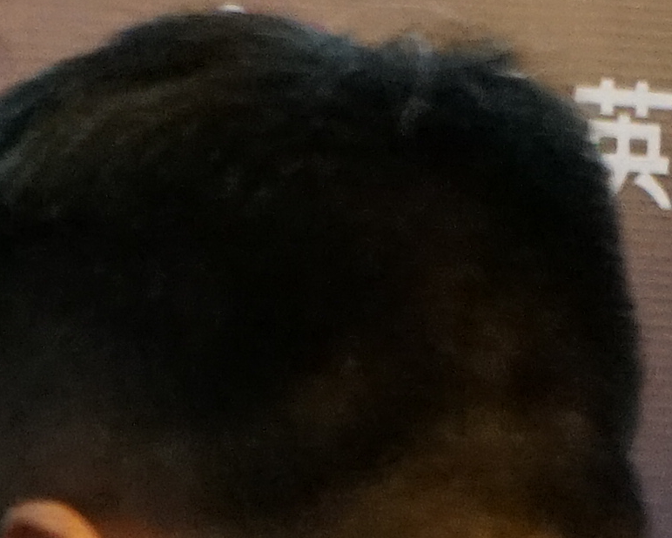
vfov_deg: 4.9
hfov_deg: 5.7
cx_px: -1830
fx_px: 5948
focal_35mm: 299
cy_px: 1722
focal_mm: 41
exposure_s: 1/160
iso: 6400
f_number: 4.5
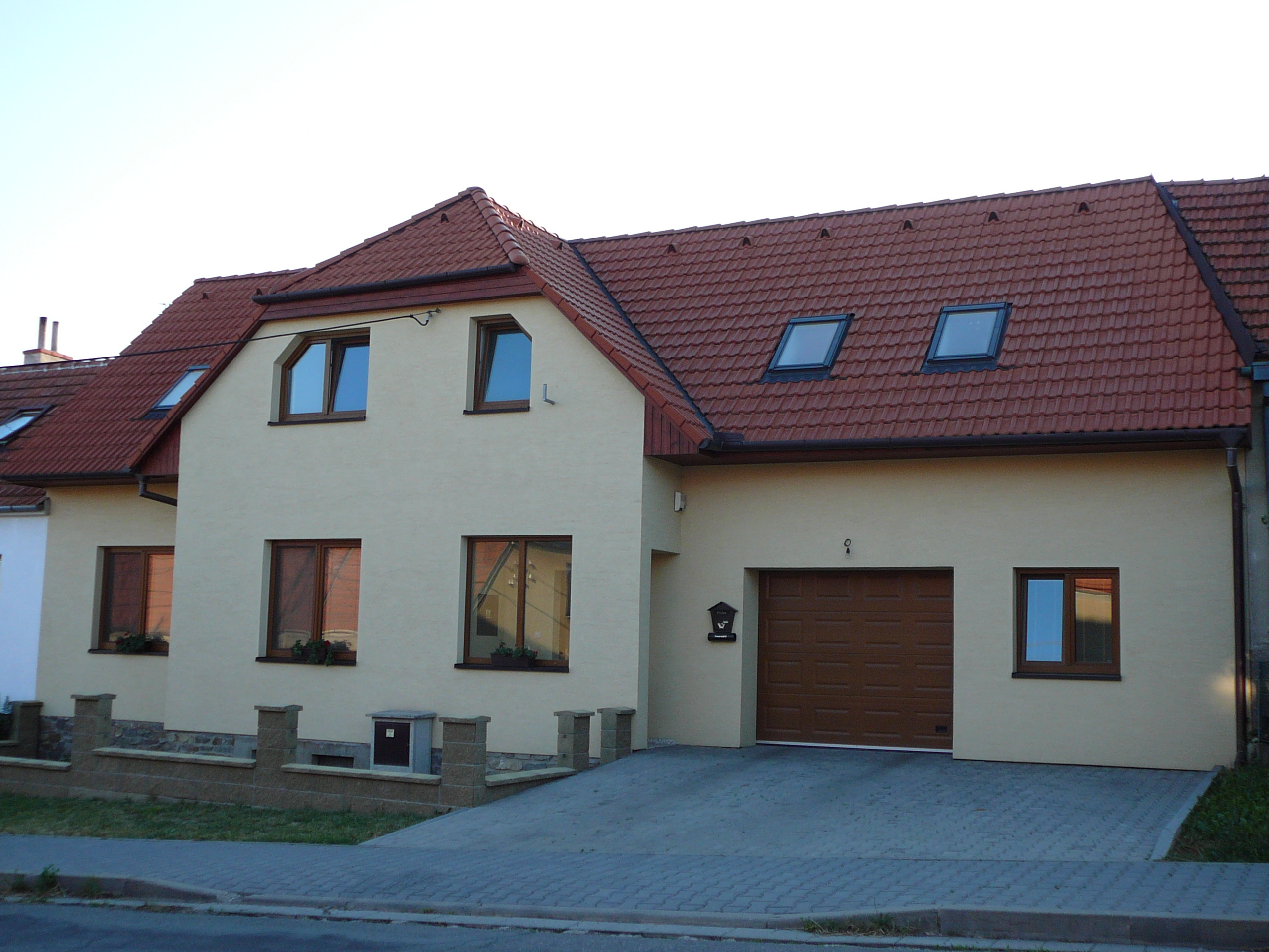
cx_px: 634
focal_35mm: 39
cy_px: 476
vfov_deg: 36.8
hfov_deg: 47.9
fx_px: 1430
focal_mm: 5.8
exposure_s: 1/250
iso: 80
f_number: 3
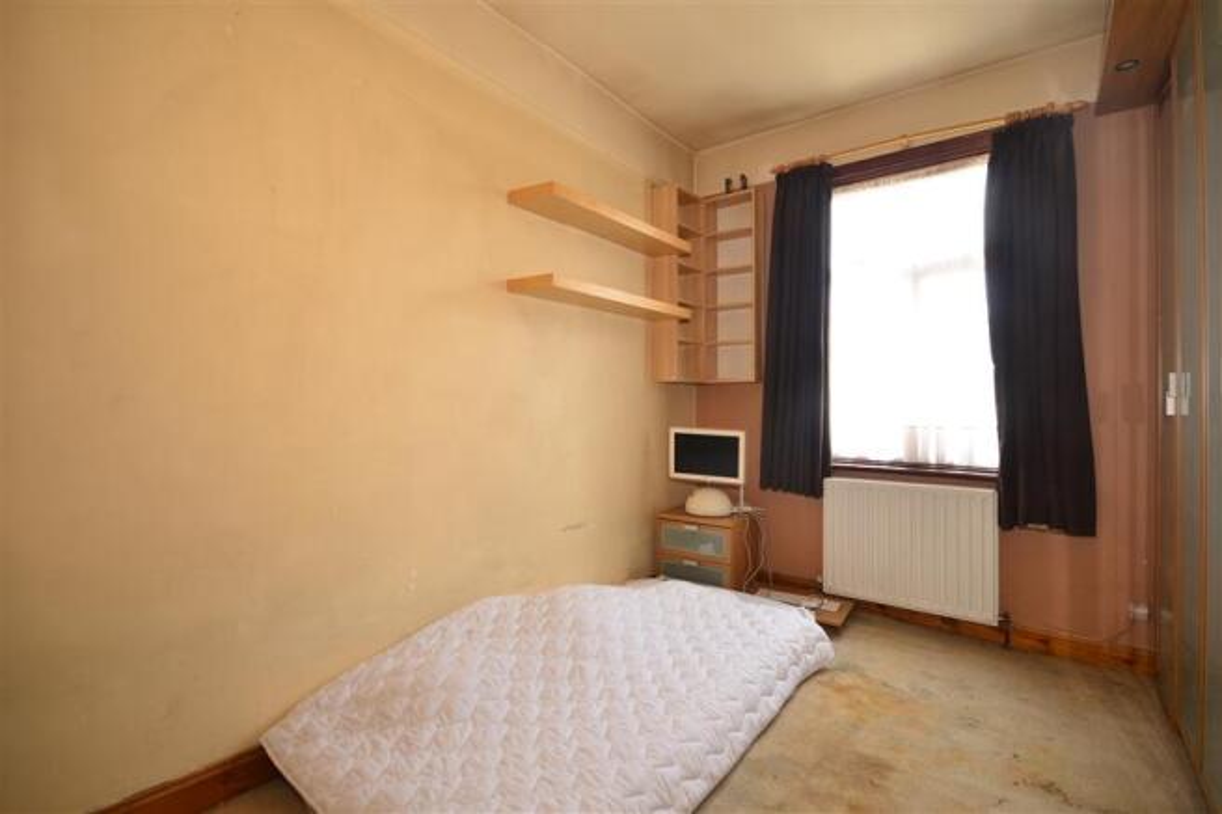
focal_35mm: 17
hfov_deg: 92.5
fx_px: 585
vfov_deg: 69.6
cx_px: 611
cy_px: 407
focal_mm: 11.5
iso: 200
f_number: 7.1
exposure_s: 1/13
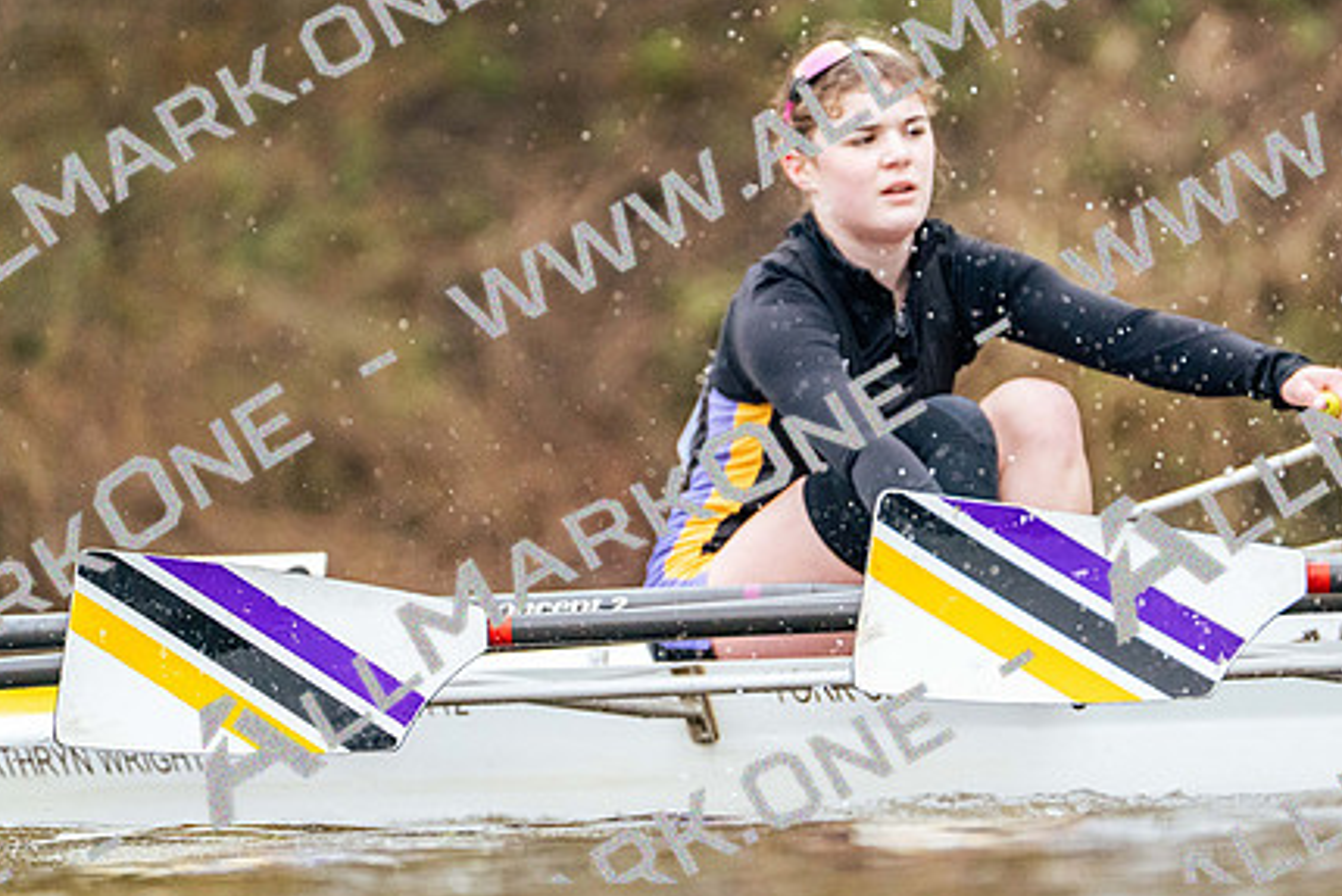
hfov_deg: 2.5
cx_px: 833
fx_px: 30166
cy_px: 348
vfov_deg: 1.7
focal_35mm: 809
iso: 8000
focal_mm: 600
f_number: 6.3
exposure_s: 1/2000
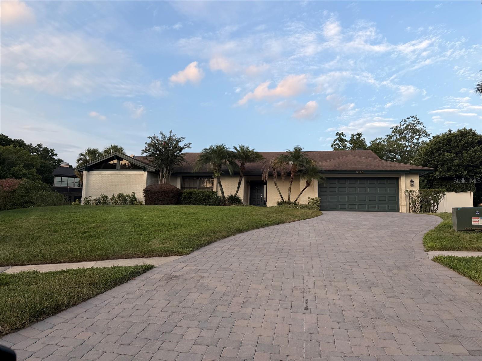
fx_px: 334
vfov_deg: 56.8
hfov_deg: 71.6
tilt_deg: +6.0
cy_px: 180
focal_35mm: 24
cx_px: 241
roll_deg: -2.1
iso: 80
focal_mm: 6.76
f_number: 1.78
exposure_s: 1/547
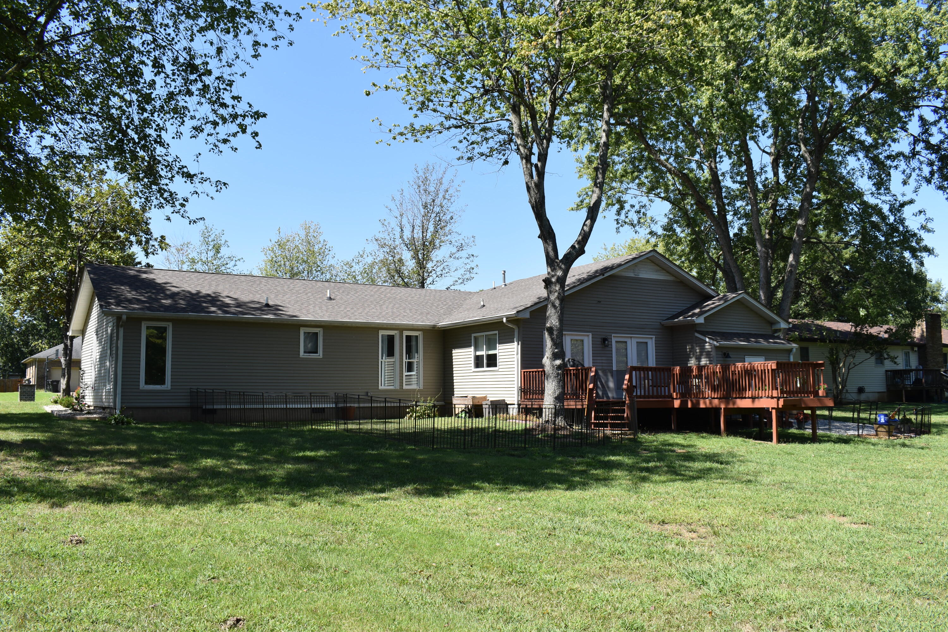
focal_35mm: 30
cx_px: 474
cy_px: 316
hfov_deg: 61.9
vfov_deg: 43.6
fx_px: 790
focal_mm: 20
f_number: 8
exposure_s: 1/200
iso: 100
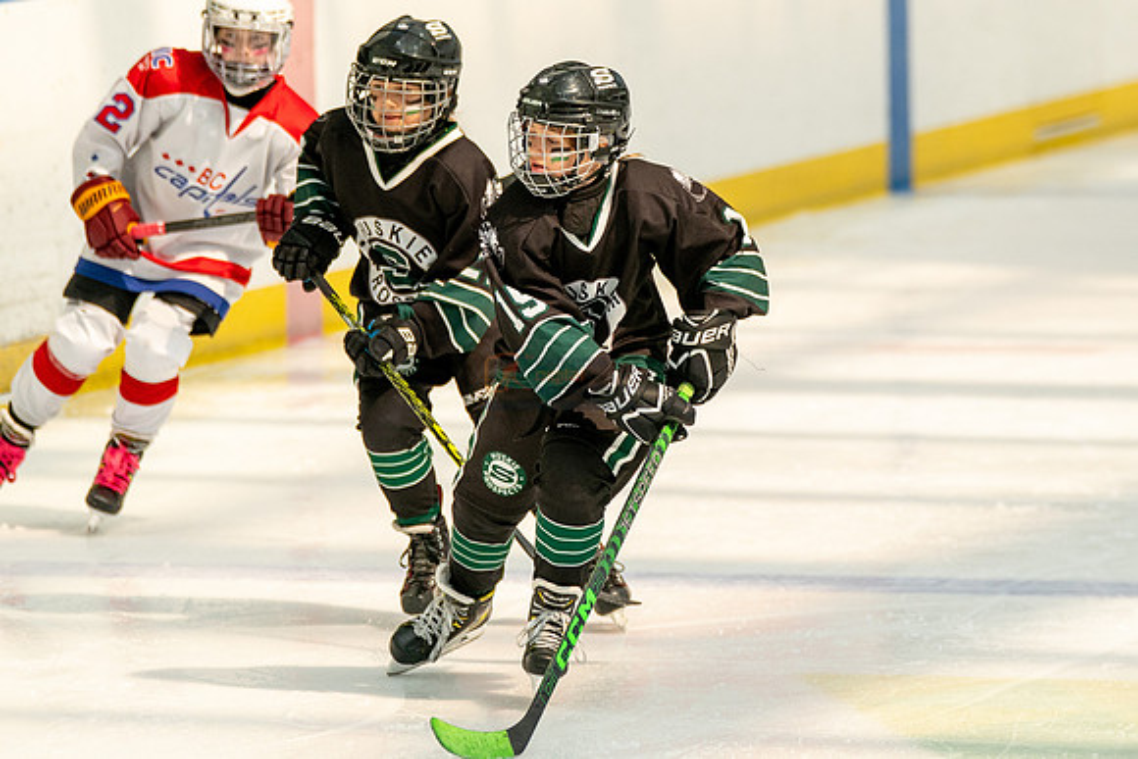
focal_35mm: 358
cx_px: 598
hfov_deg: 5.8
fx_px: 11328
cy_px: 338
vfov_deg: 3.8
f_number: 3.5
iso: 1600
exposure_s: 1/4000
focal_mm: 221
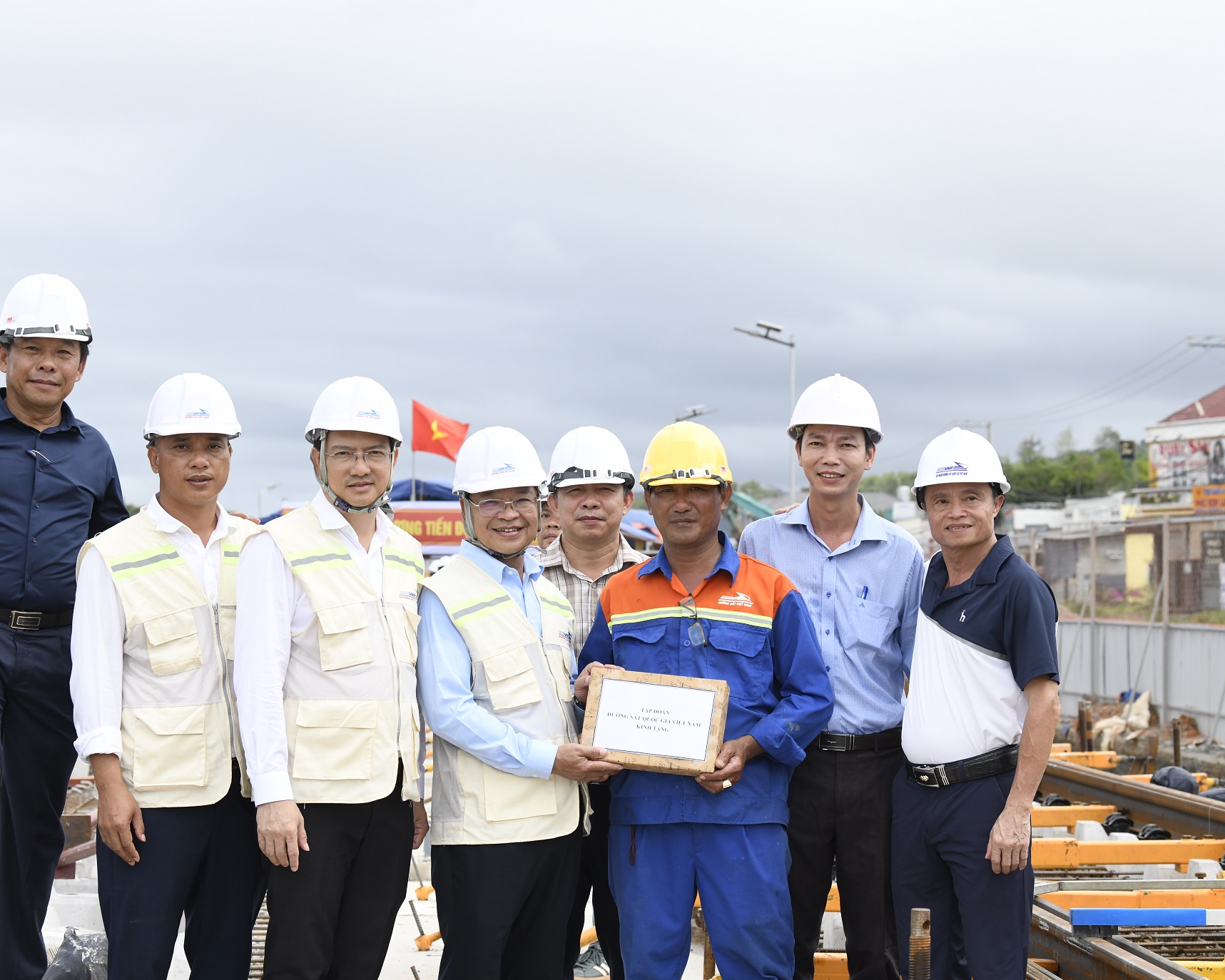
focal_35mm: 88
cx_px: 586
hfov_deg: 21.7
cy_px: 490
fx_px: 3191
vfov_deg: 17.5
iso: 1250
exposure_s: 1/2500
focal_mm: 78
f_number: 6.3
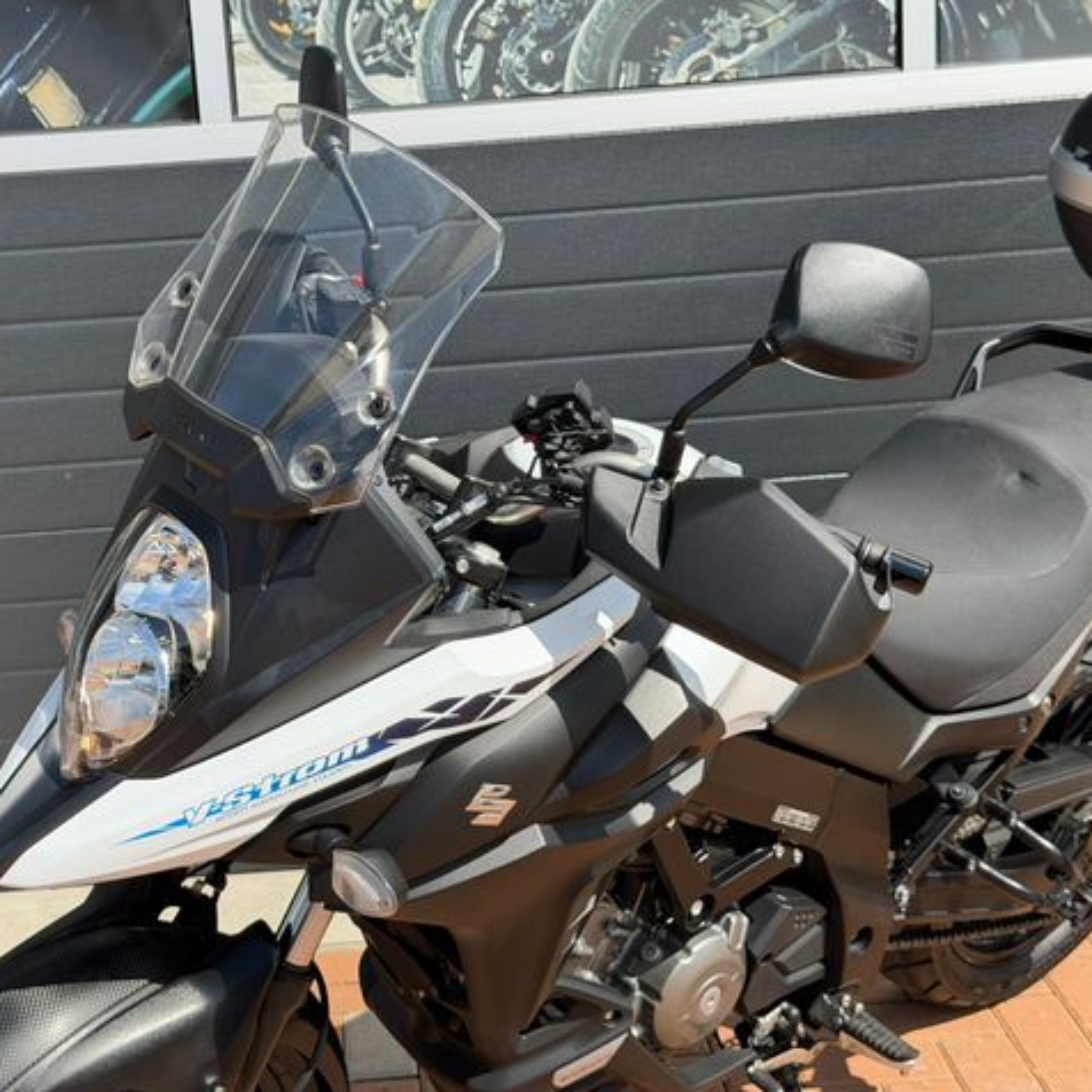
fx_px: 2034
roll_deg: +3.3
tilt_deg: -12.0
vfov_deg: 30.0
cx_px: 383
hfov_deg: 29.9
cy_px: 544
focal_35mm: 57
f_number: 1.78
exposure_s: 1/3378
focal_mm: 6.76
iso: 100
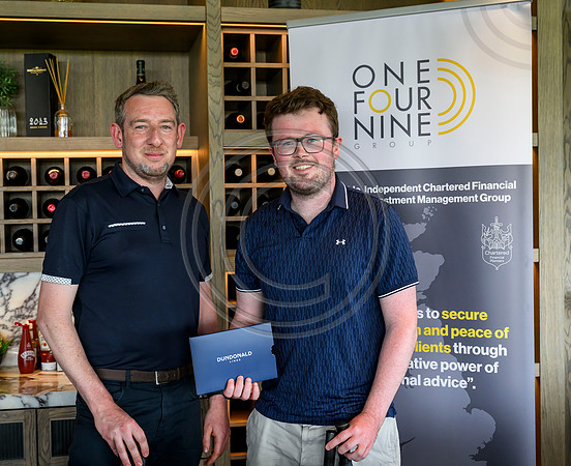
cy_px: 234
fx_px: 853
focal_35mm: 50
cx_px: 283
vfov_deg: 30.5
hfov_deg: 37.0
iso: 2000
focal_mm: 43
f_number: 4.5
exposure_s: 1/320
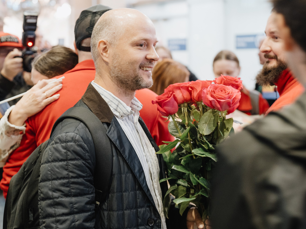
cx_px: 165
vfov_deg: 20.4
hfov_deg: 27.0
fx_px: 637
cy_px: 104
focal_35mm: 72
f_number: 2.5
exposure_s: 1/60
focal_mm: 50
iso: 1600
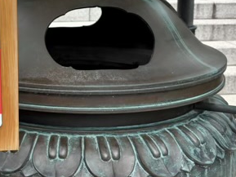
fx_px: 430
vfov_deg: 23.3
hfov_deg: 29.7
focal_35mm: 63
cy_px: 72
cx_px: 32
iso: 50
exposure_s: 1/1477
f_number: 1.6
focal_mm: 5.96
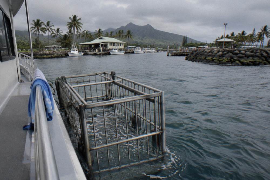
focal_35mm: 35
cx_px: 135
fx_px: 262
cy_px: 90
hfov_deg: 54.5
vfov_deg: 37.8
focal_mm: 35
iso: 400
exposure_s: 1/160
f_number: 11
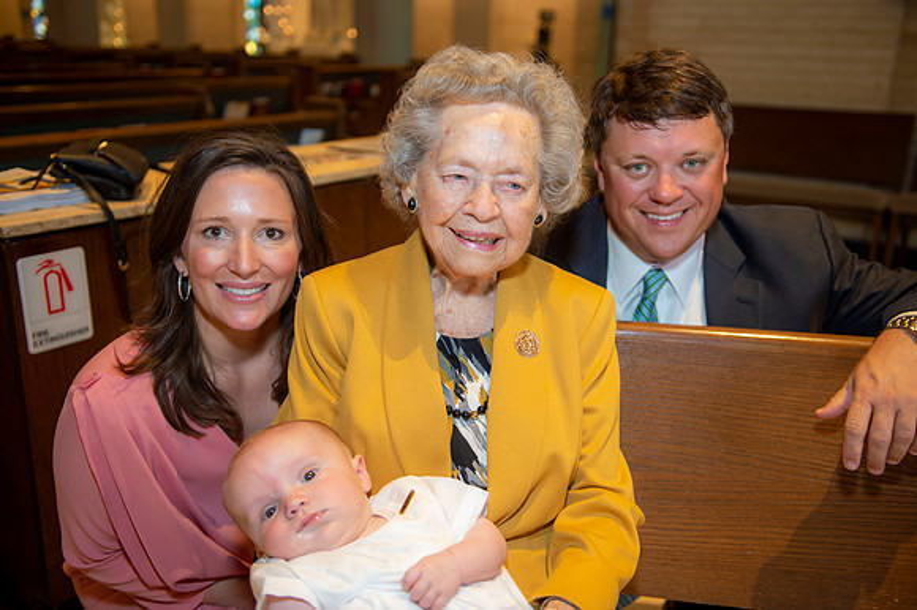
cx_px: 458
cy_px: 305
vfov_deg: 37.8
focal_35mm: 35
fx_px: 891
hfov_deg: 54.5
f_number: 2.8
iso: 1000
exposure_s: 1/100
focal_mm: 35
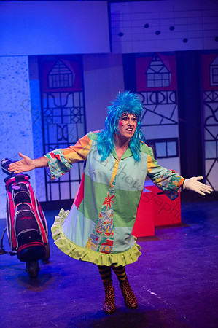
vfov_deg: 28.9
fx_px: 637
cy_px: 164
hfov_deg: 19.4
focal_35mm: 70
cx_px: 109
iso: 1000
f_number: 2.8
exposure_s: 1/320
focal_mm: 70
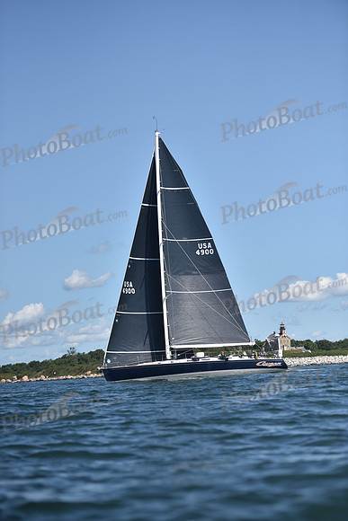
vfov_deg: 21.5
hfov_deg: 14.4
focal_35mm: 95
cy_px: 260
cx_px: 174
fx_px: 1377
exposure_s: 1/8000
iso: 250
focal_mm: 95
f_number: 3.2
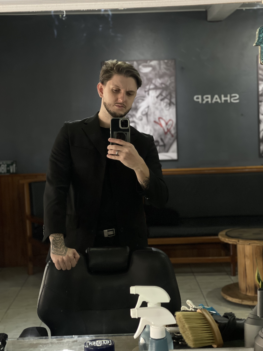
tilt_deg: -3.6
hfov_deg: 22.9
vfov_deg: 30.3
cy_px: 176
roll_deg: +1.8
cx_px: 132
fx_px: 648
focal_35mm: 64
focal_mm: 7.5
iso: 160
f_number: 2.2
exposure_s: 1/120
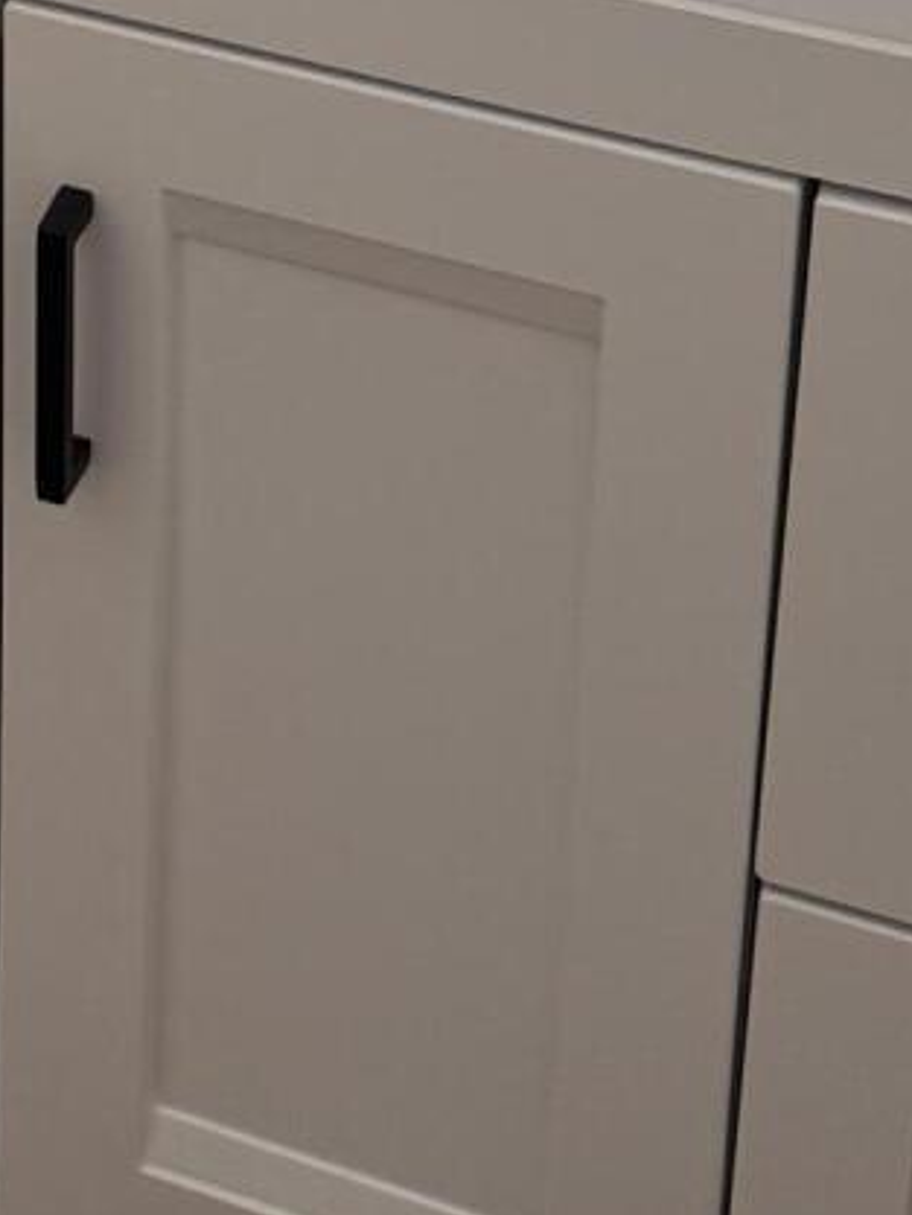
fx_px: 4038
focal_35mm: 115
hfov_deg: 12.0
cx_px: -626
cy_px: -918
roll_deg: +2.8
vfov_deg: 15.0
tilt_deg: -17.5
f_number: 1.78
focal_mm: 6.76
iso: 100
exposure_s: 1/120
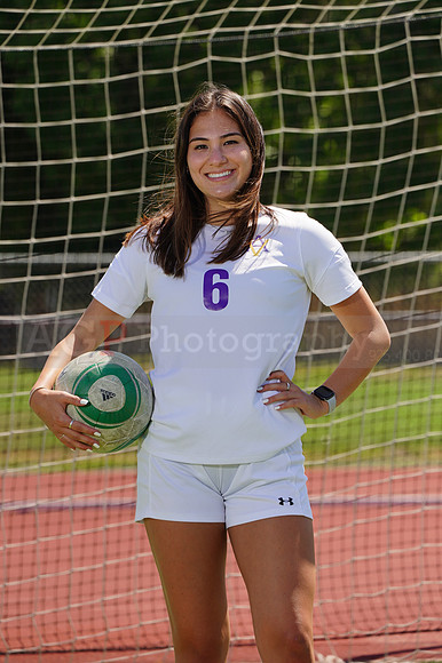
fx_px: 7375
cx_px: 221
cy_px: 332
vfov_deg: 5.2
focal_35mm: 400
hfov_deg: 3.4
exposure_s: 1/250
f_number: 13
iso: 200
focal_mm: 400
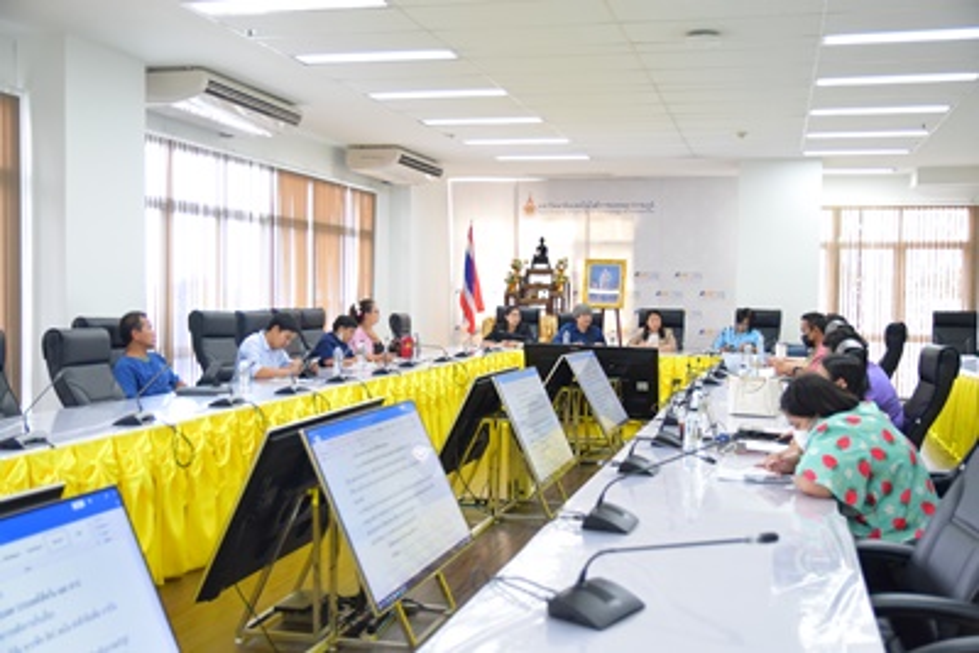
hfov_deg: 44.9
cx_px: 490
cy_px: 326
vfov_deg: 30.9
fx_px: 1183
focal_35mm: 44
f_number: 2.8
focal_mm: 29
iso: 1600
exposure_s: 1/200
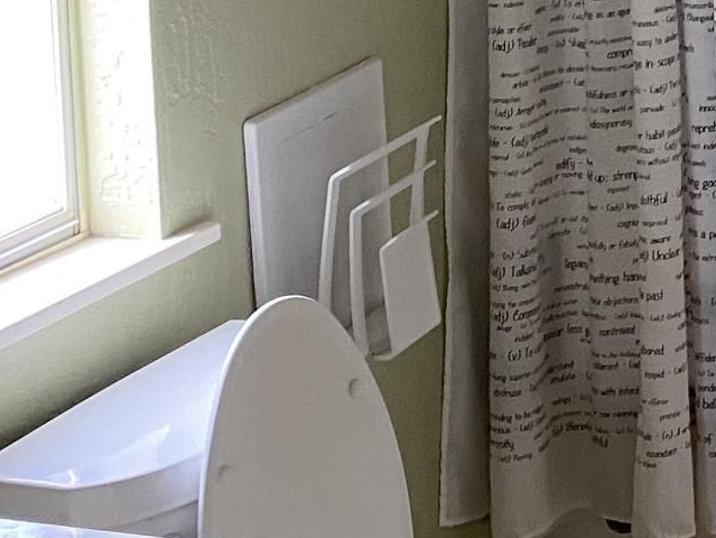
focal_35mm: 122
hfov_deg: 14.8
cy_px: -168
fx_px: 2525
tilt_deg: -8.7
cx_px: 1137
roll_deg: +1.1
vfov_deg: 11.8
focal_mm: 4.25
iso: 160
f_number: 1.8
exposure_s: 1/60
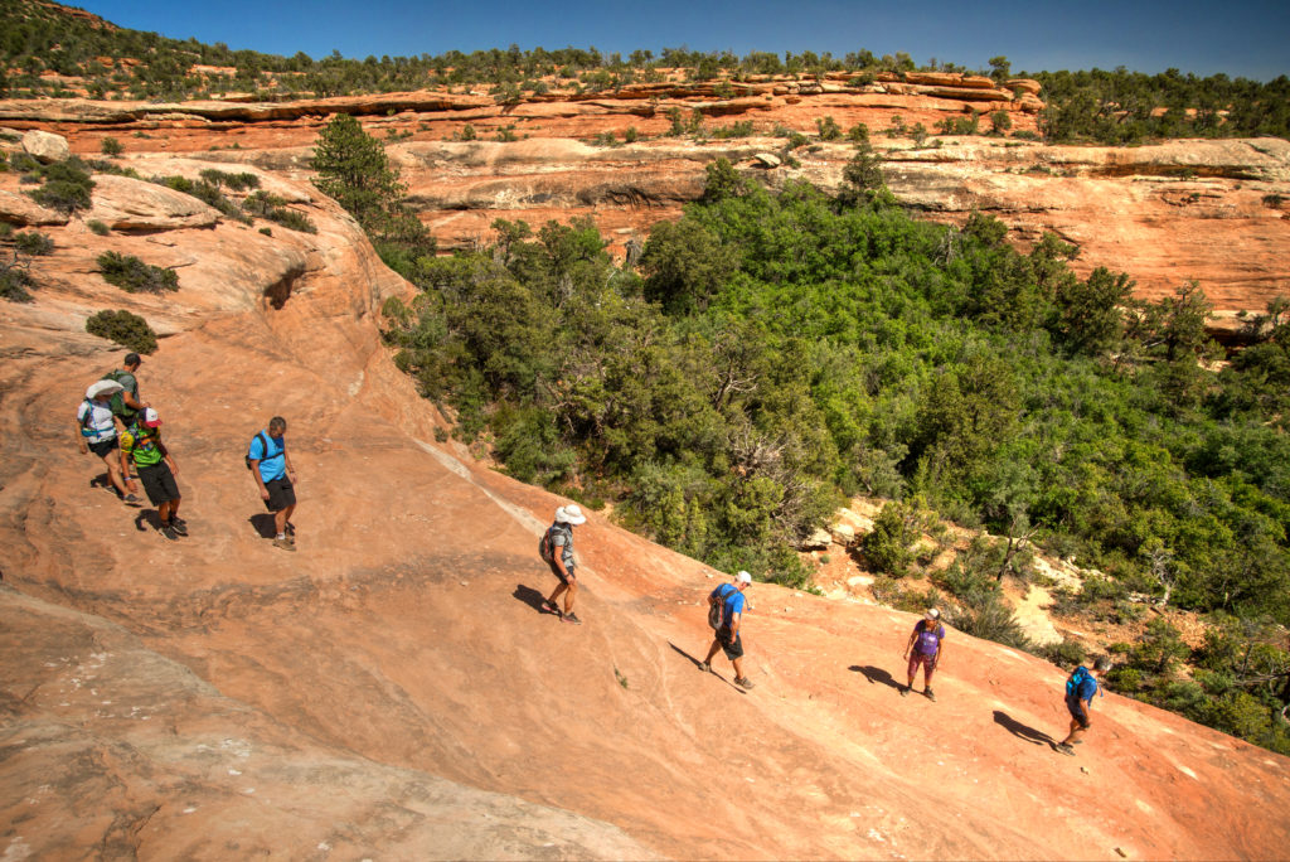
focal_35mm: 20
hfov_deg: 83.9
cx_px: 645
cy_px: 431
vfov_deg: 62.0
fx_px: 717
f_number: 8
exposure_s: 1/1500
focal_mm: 20
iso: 800
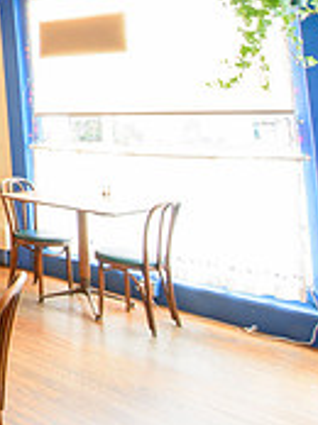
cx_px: -213
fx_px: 553
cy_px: 62
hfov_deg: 22.8
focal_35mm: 45
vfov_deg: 39.8
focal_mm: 14
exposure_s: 3
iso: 160
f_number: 22
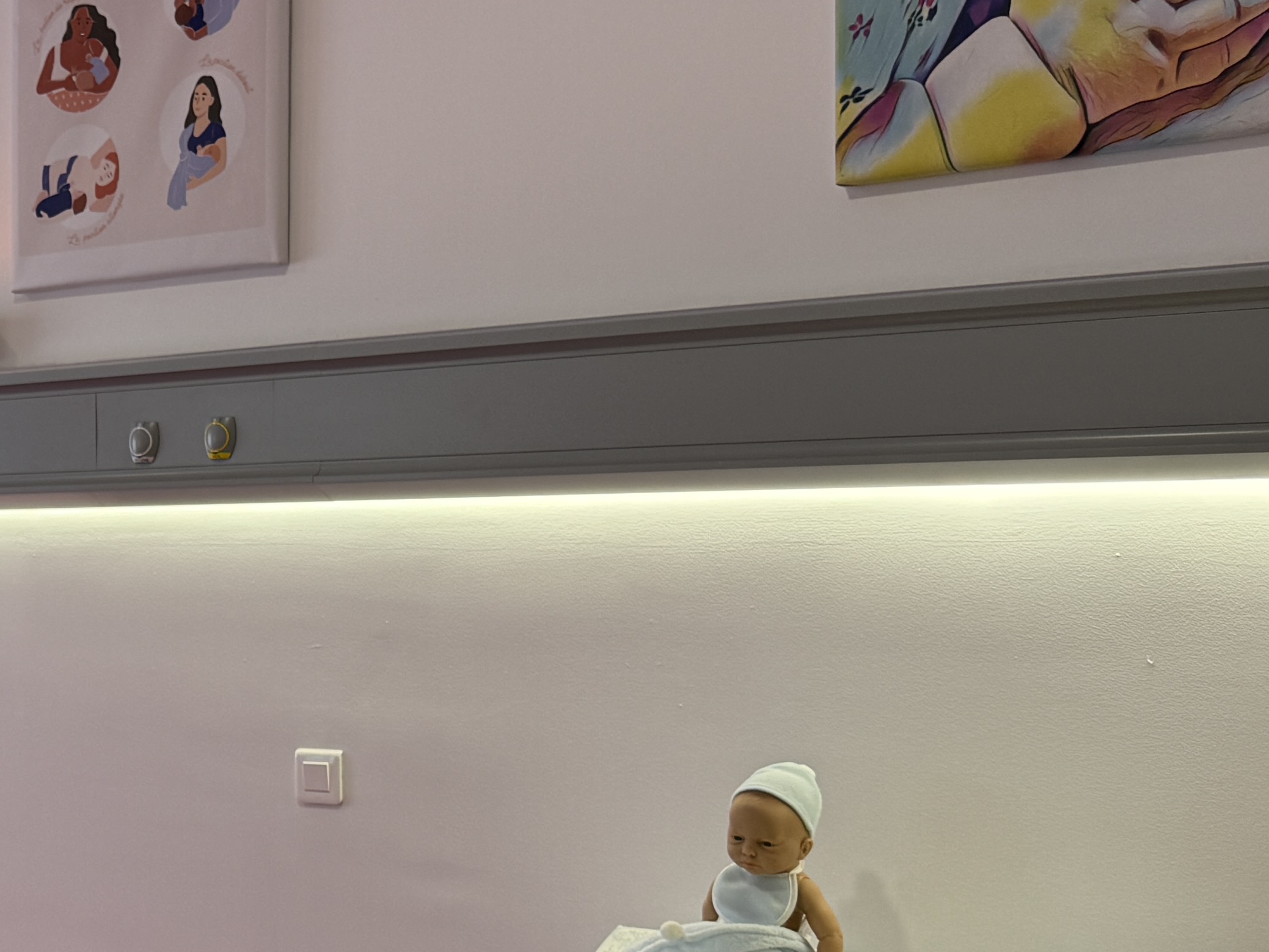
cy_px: 599
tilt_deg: -1.9
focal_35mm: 66
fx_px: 2420
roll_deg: -0.1
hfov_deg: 26.7
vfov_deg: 22.2
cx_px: -180
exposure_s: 1/100
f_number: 1.78
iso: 80
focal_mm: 6.76
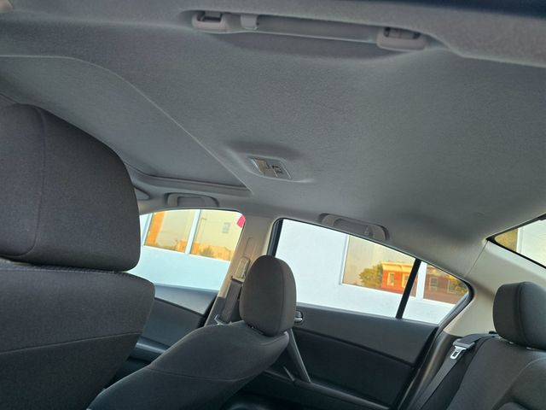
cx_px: 273
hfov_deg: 73.9
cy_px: 205
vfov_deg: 58.9
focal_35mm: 23
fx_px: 363
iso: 125
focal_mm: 6.3
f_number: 1.7
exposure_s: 1/120
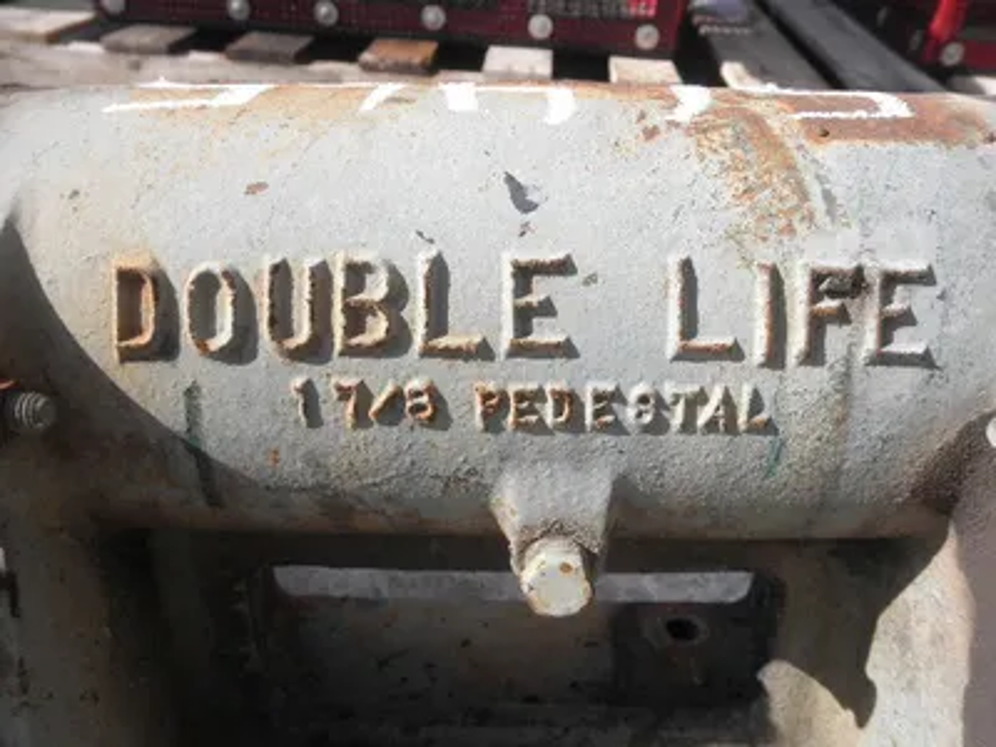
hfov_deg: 63.4
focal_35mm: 28
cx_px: 498
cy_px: 374
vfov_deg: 49.7
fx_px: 806
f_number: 8.5
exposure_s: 1/100
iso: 64
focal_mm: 5
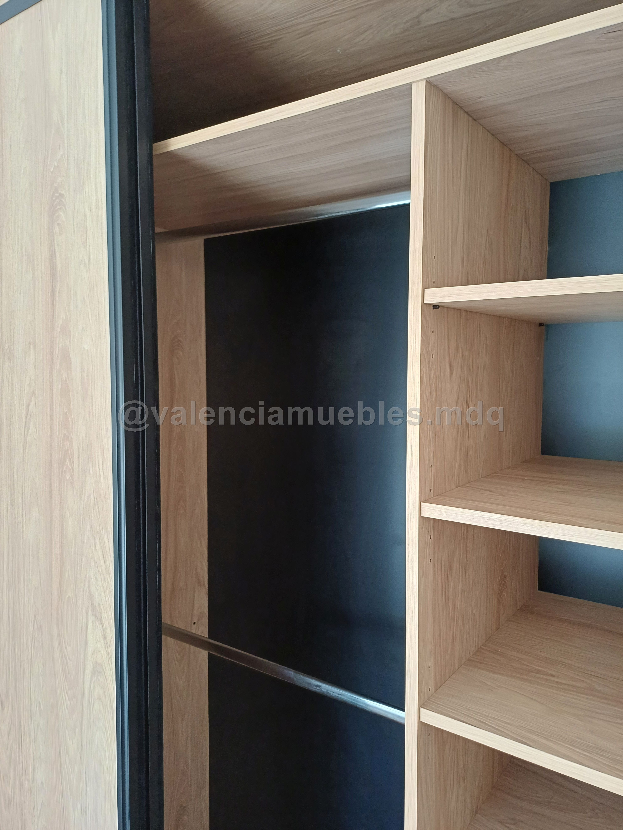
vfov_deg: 69.4
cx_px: 312
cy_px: 415
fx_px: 600
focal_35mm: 25
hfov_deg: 54.9
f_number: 1.8
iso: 320
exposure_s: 1/50
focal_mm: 4.65
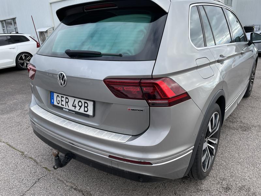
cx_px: 130
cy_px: 98
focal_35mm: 26
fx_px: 196
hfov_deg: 67.3
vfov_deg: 53.1
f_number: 1.6
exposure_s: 1/801
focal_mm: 4.2
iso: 32
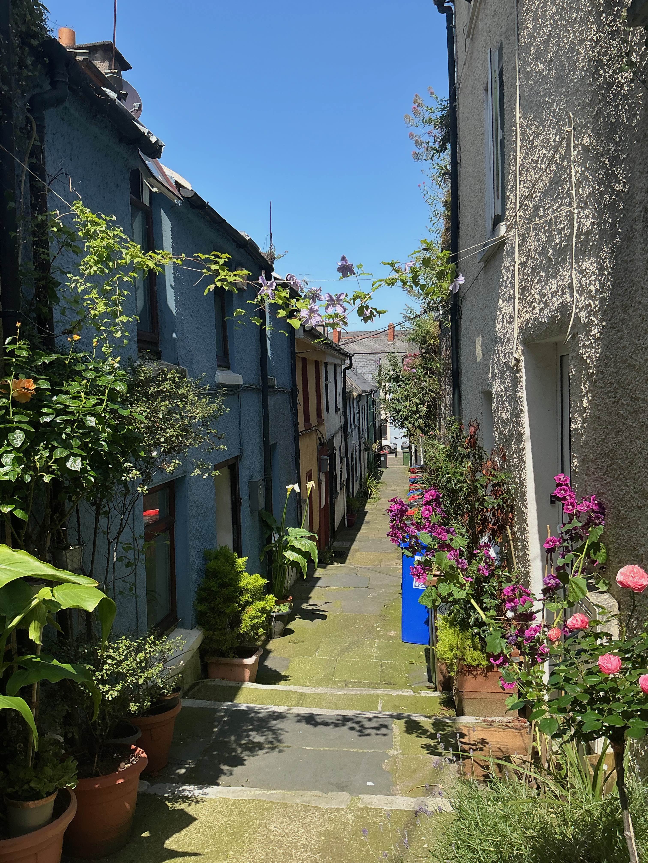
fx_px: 699
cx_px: 324
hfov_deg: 49.7
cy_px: 432
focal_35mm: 28
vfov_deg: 63.4
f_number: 1.8
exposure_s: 1/1626
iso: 25
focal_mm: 3
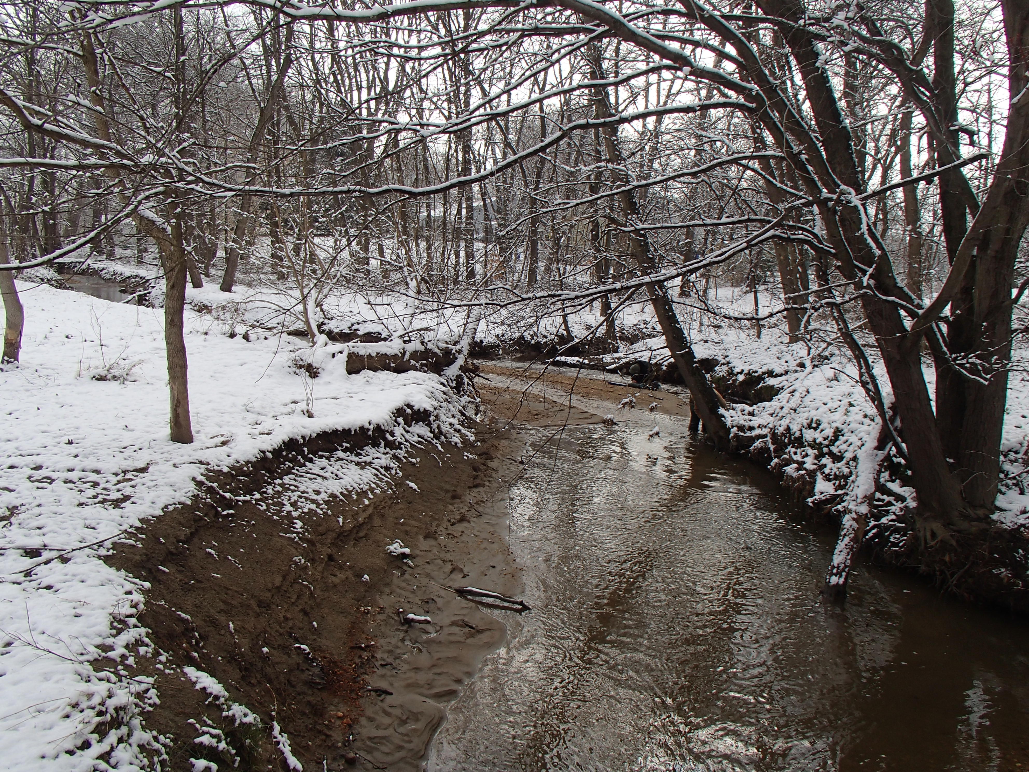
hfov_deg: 63.4
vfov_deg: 49.7
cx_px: 514
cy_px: 386
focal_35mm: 28
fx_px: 832
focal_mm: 5
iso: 100
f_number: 3.9
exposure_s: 1/640
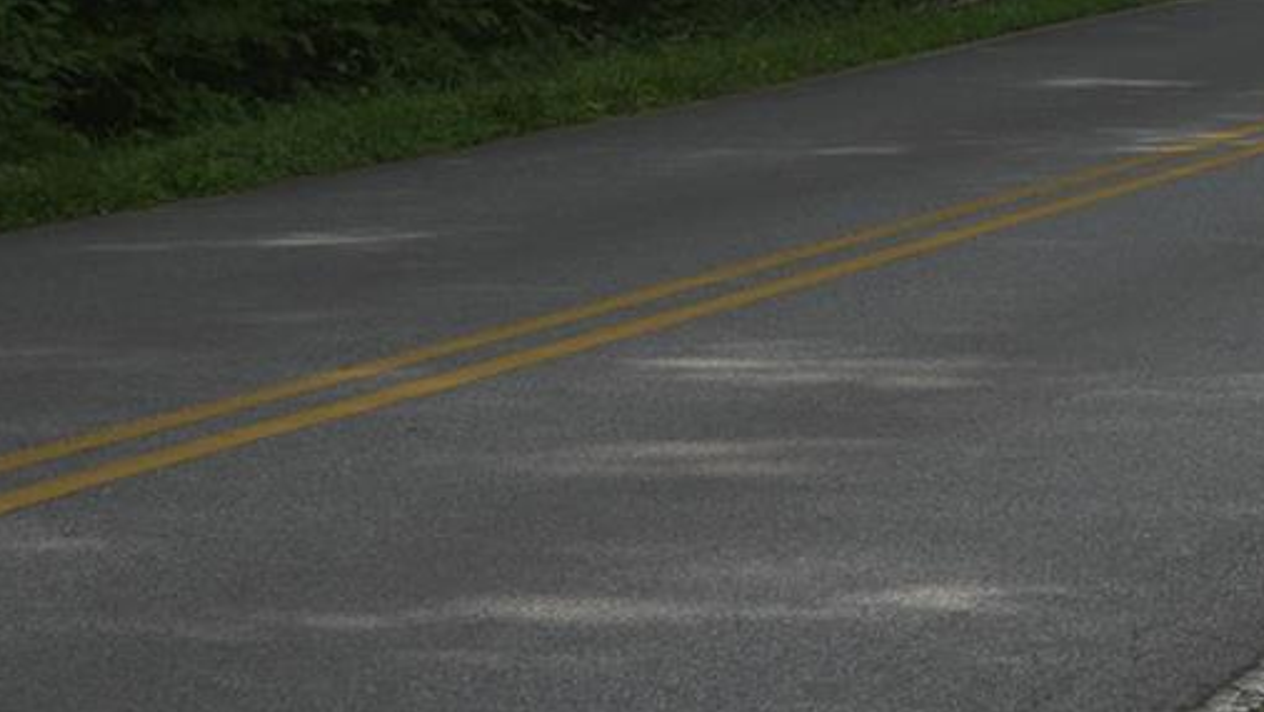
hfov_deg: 11.6
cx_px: 1896
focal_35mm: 178
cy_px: -56
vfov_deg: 6.8
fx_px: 5968
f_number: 3.5
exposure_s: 1/640
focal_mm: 28
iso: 100
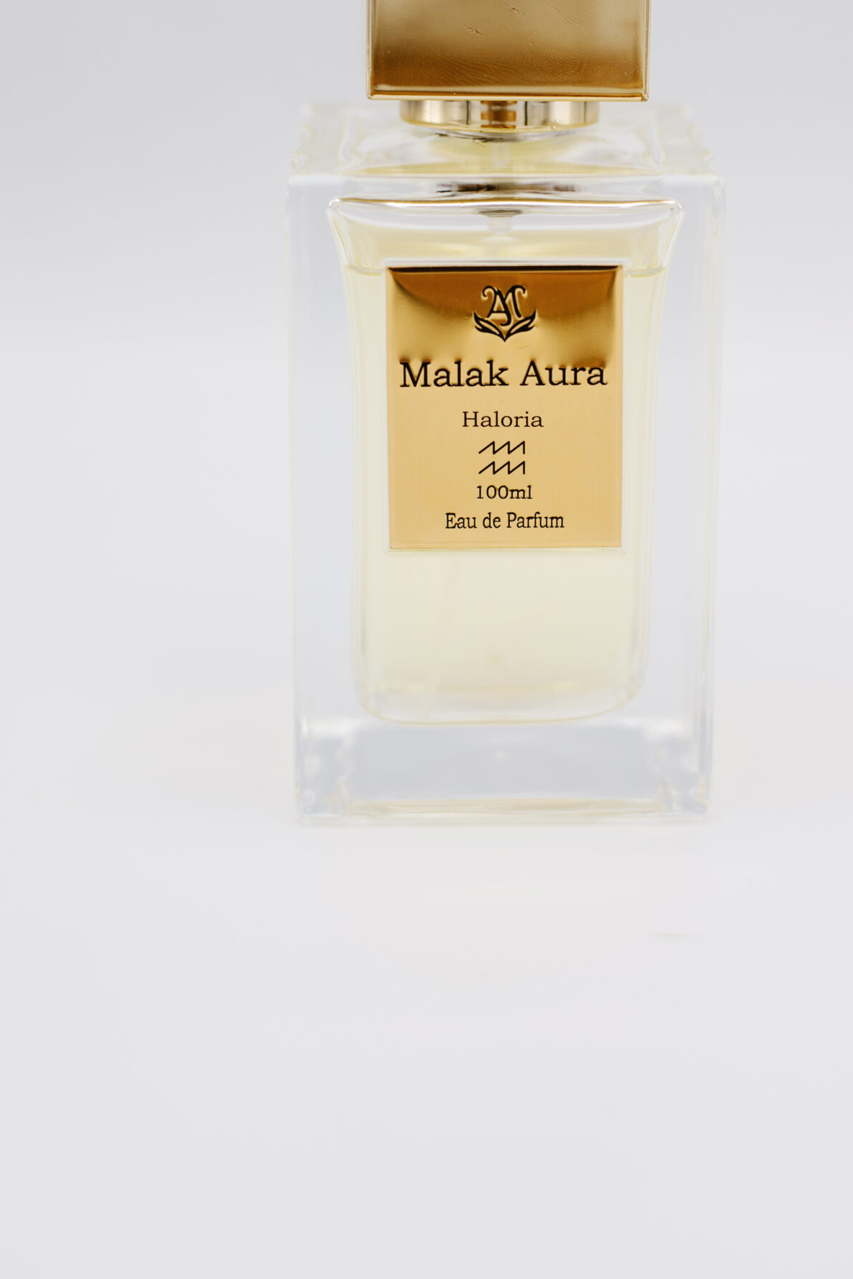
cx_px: 504
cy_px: 371
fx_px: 2559
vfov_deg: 27.8
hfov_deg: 18.9
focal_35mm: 72
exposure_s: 1/250
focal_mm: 50
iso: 50
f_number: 2.2
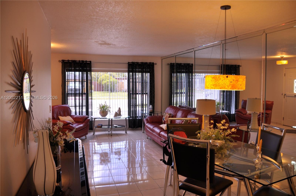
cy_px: 98
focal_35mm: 27
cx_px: 148
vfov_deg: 47.8
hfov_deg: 67.5
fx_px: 222
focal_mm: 18
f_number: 3.5
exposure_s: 1/25
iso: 200
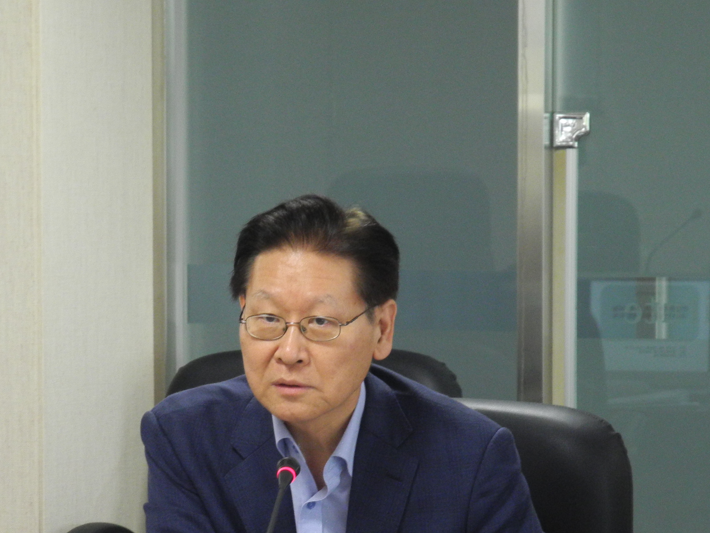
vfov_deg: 4.4
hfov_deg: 5.9
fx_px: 6893
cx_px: 245
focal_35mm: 336
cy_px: 404
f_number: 5.6
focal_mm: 42.6
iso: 400
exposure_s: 1/21.4
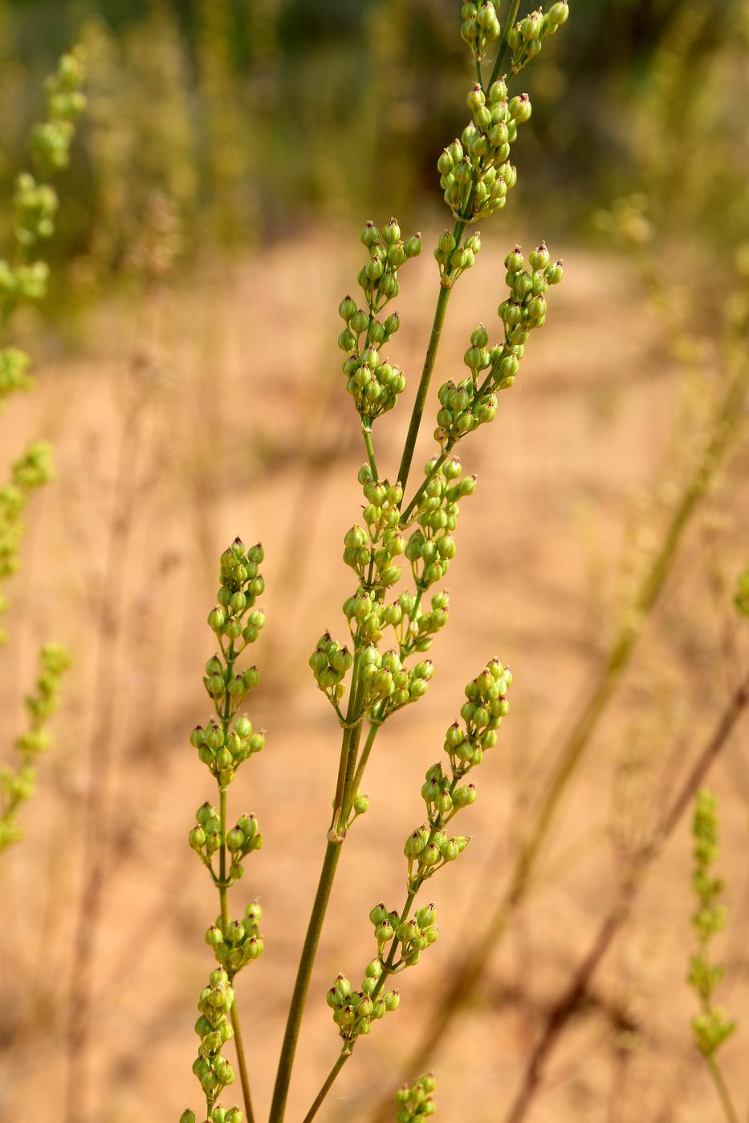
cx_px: 374
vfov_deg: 28.1
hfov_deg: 18.9
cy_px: 562
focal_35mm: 72
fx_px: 2247
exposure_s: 1/160
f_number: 10
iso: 100
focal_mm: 48
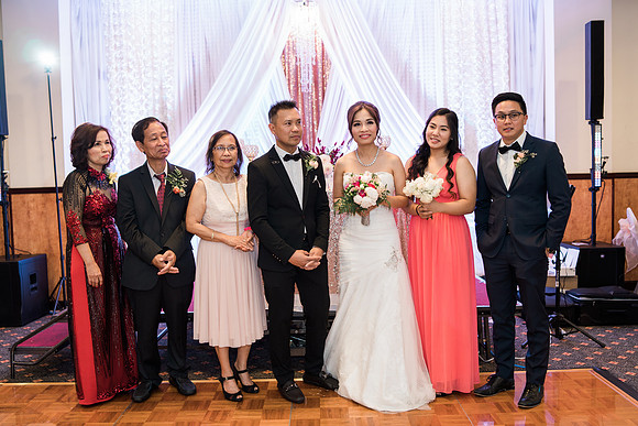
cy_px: 213
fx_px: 620
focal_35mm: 35
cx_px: 319
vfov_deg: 37.9
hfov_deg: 54.4
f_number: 2
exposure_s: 1/160
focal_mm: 35
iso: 640
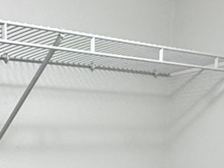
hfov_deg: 23.1
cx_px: -2
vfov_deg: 15.5
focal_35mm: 81
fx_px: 523
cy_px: 308
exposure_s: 1/120
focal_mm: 2.22
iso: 320
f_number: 2.2
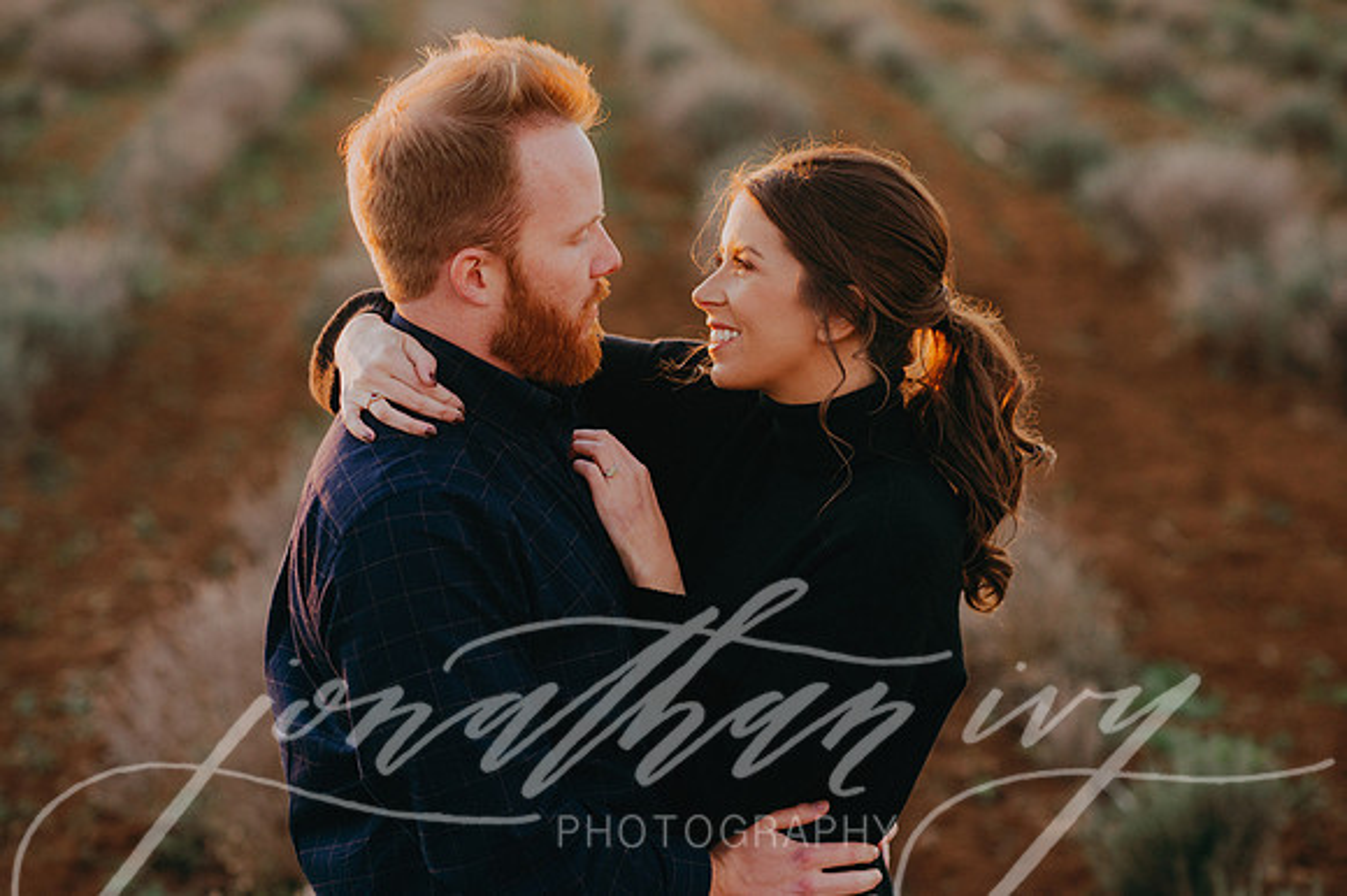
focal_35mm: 85
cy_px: 448
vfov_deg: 16.1
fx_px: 3178
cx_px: 674
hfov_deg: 23.9
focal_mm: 85
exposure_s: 1/640
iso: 200
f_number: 2.8
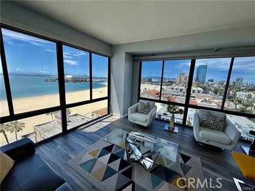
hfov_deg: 102.1
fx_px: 103
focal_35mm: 14
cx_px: 128
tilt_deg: -9.7
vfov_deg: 85.6
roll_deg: -2.2
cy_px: 96
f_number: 2.2
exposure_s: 1/760
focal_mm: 2.22
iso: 50
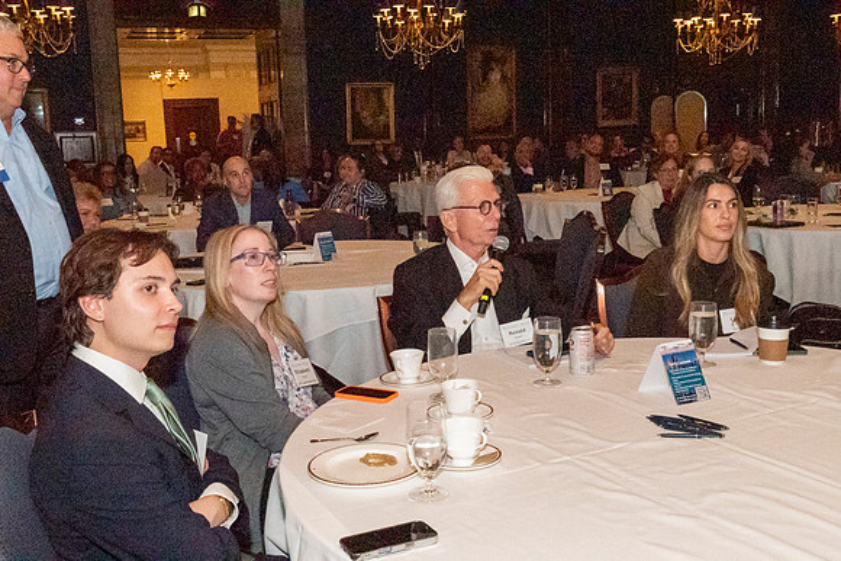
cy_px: 280
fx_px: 911
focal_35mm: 39
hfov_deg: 49.5
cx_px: 420
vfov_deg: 34.2
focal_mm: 26
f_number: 18
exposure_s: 1/160
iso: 20000
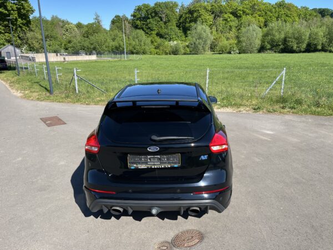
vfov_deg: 53.1
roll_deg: +0.9
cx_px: 166
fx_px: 250
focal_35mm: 26
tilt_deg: -19.7
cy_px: 125
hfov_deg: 67.3
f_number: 1.6
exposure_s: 1/1862
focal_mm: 5.1
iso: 50
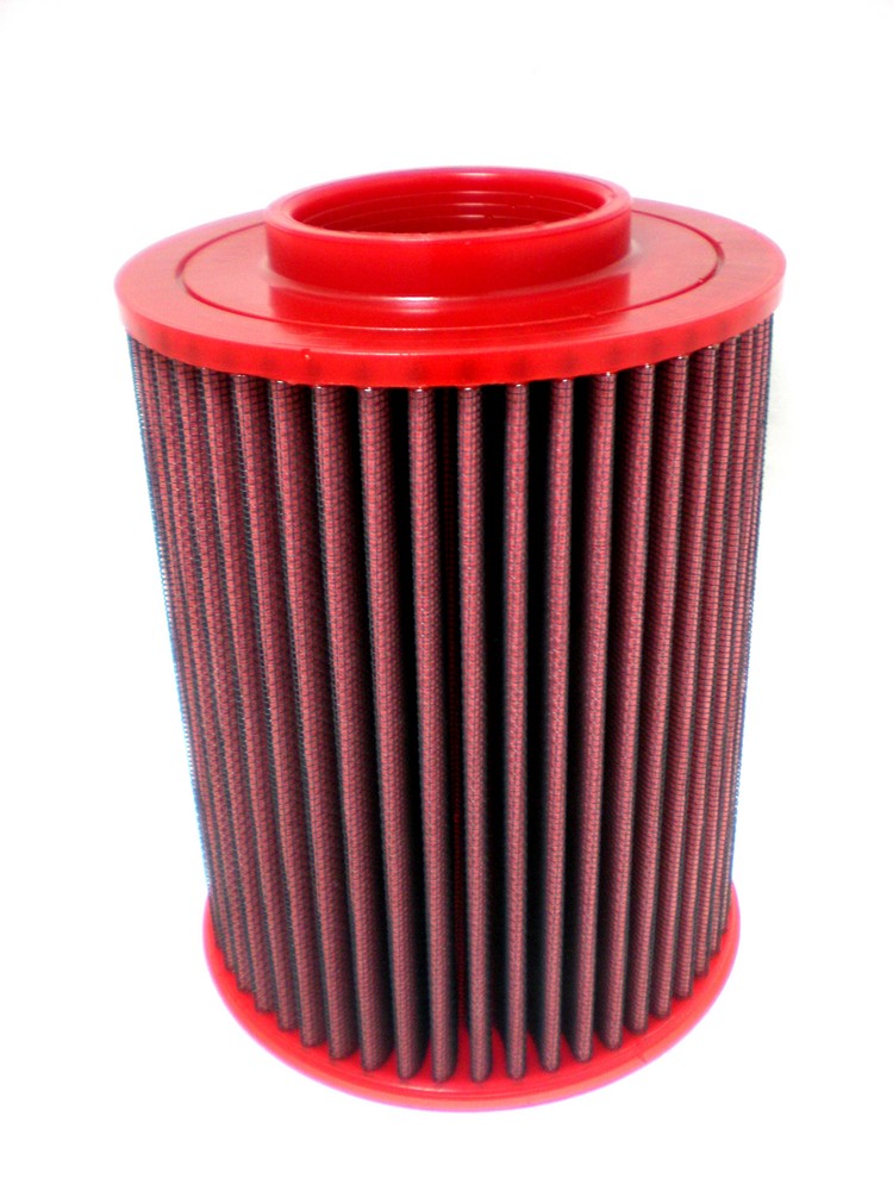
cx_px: 446
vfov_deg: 49.0
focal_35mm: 38
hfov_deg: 37.7
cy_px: 596
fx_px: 1307
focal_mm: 6.3
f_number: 3.1
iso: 200
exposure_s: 1/34.1
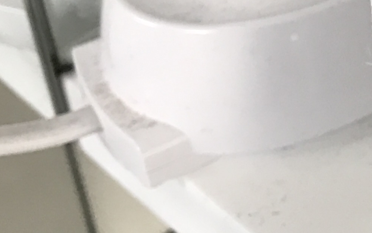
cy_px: -88
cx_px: 578
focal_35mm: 120
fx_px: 1217
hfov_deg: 15.8
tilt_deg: -32.9
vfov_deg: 10.6
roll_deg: +1.9
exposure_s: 1/33
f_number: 1.8
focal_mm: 3.99
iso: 32
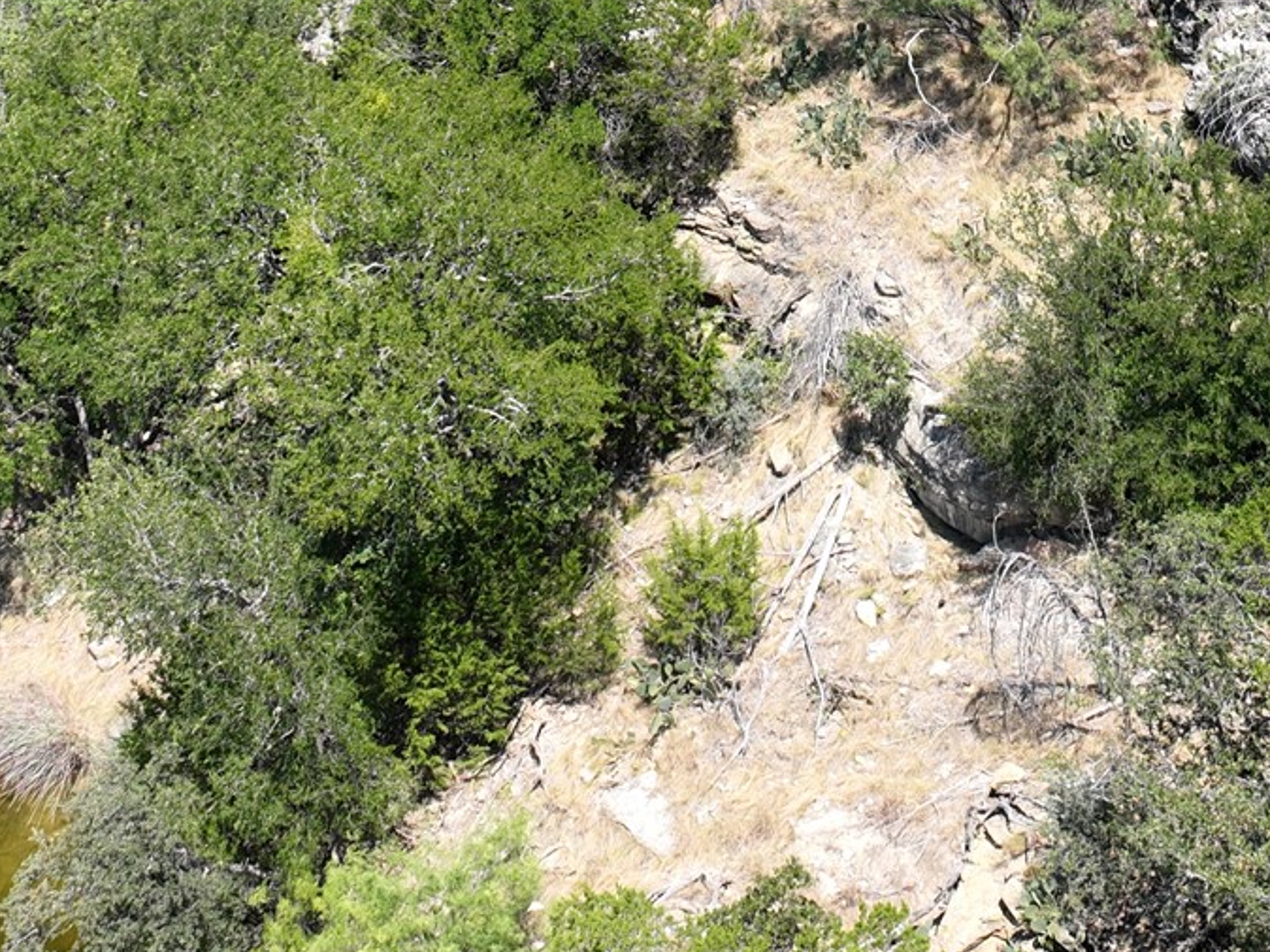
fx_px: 2677
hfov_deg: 26.2
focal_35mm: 73
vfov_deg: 18.6
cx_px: 1020
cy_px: -327
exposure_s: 1/1250
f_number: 2.8
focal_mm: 12.29
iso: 100
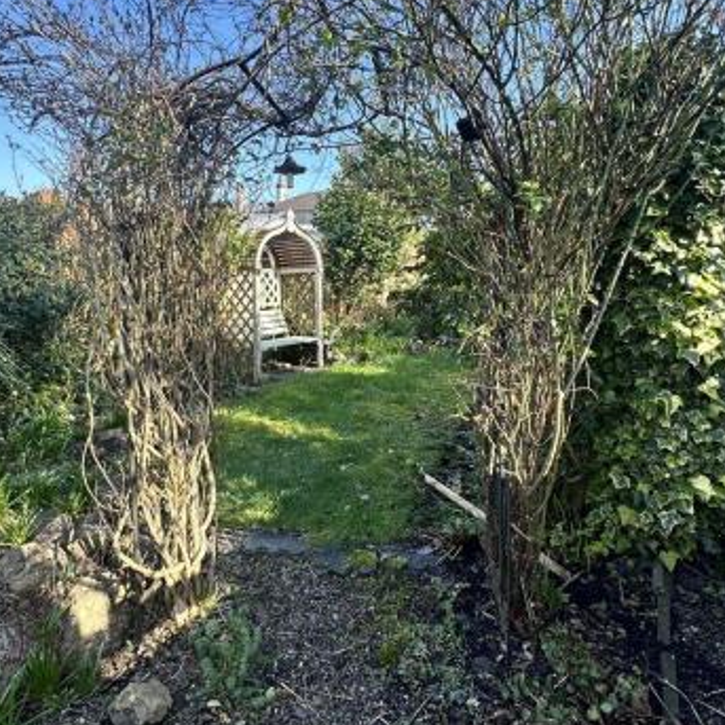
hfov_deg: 72.1
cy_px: 293
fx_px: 498
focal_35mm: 21
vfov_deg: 71.4
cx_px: 337
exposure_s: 1/254
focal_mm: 2.22
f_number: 2.2
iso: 40
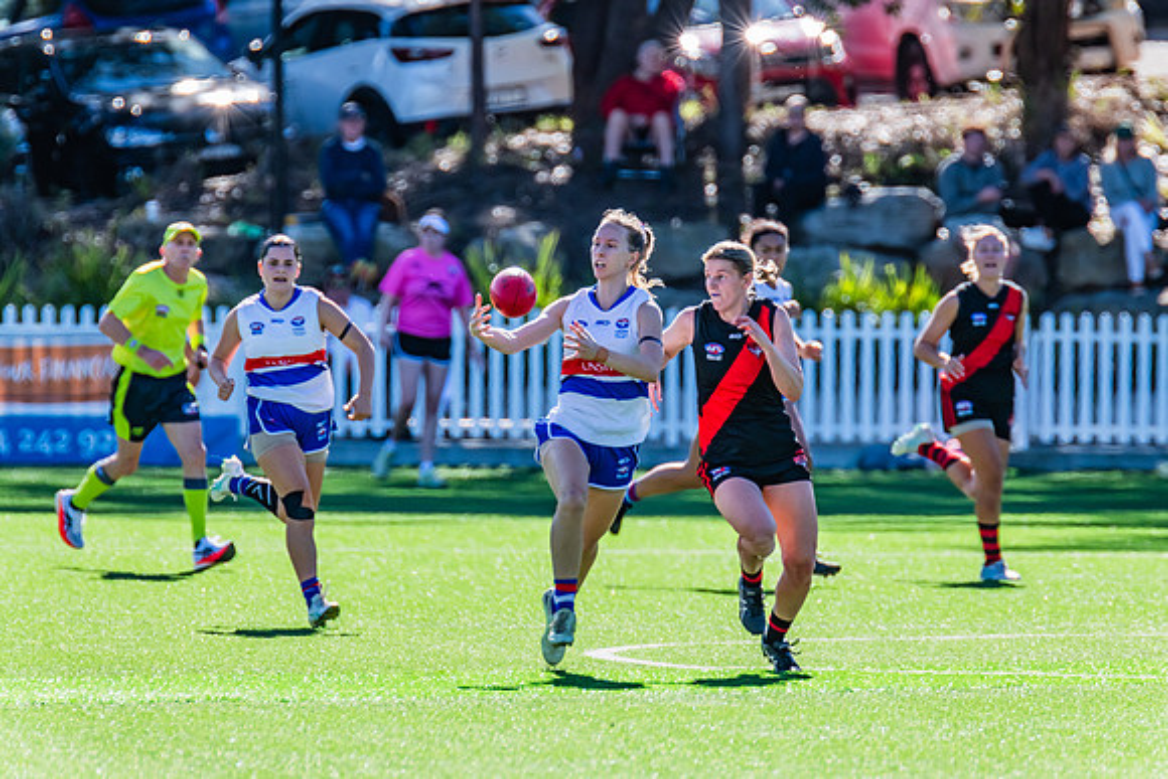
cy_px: 381
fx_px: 19877
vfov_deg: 2.2
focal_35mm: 613
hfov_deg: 3.4
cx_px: 596
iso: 800
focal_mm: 600
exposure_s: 1/1250
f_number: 8
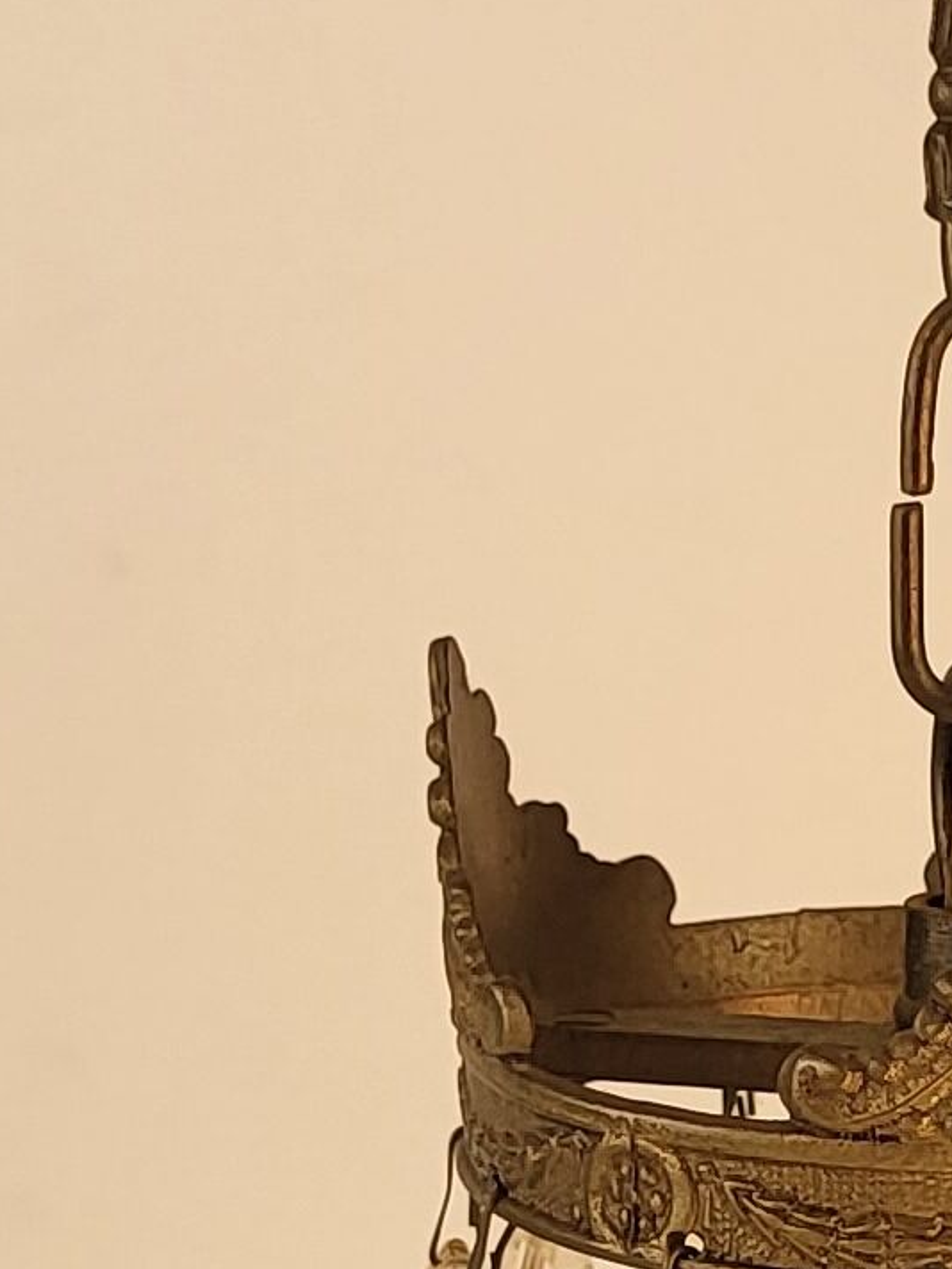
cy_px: 872
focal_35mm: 146
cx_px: 745
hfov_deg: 10.1
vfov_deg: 13.5
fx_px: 5354
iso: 64
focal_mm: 5.4
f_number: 1.8
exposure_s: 1/100
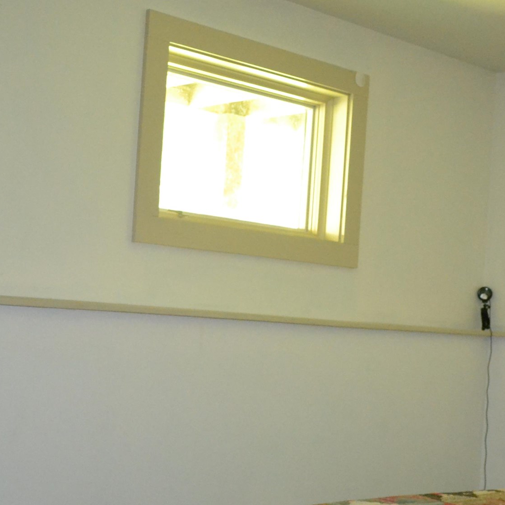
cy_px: 317
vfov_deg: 27.2
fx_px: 1040
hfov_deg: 27.3
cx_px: 285
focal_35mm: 63
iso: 3200
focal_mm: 18
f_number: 3.5
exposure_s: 1/60
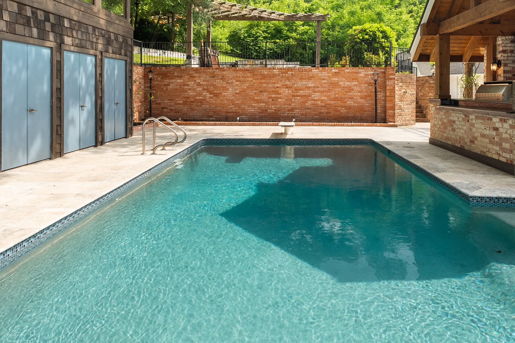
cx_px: 287
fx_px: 386
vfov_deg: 46.7
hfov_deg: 67.2
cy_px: 100
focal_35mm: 27
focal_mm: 16
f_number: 9
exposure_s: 1/125
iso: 320
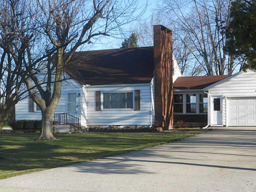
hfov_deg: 30.7
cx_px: 128
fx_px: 466
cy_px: 96
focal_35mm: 63
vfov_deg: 23.3
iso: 125
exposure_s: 1/250
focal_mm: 11.3
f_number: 5.6
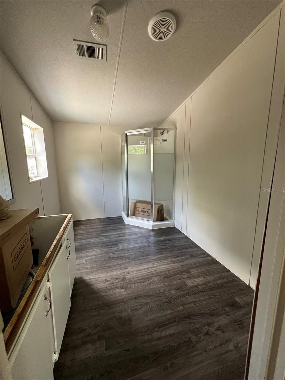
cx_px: 142
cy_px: 190
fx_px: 143
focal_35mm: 13
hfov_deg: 89.9
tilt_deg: -9.2
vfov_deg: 106.2
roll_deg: +0.9
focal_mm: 1.57
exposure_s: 1/99
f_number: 1.8
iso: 200
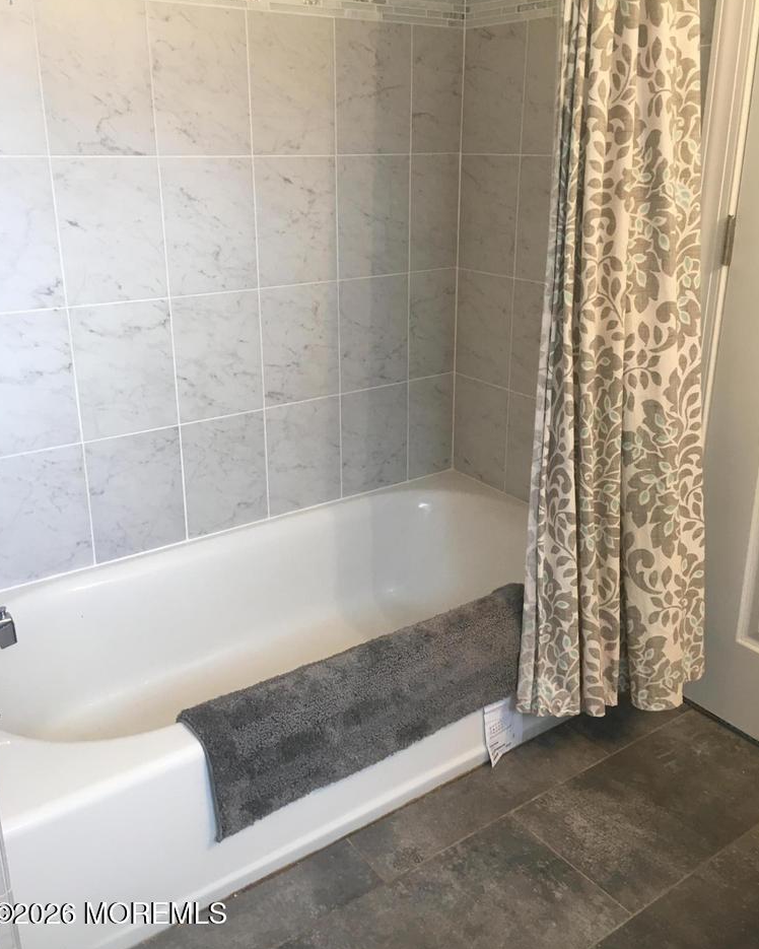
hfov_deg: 47.1
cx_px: 376
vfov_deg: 57.1
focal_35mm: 31
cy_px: 440
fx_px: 870
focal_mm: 4.15
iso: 64
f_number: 2.2
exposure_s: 1/30
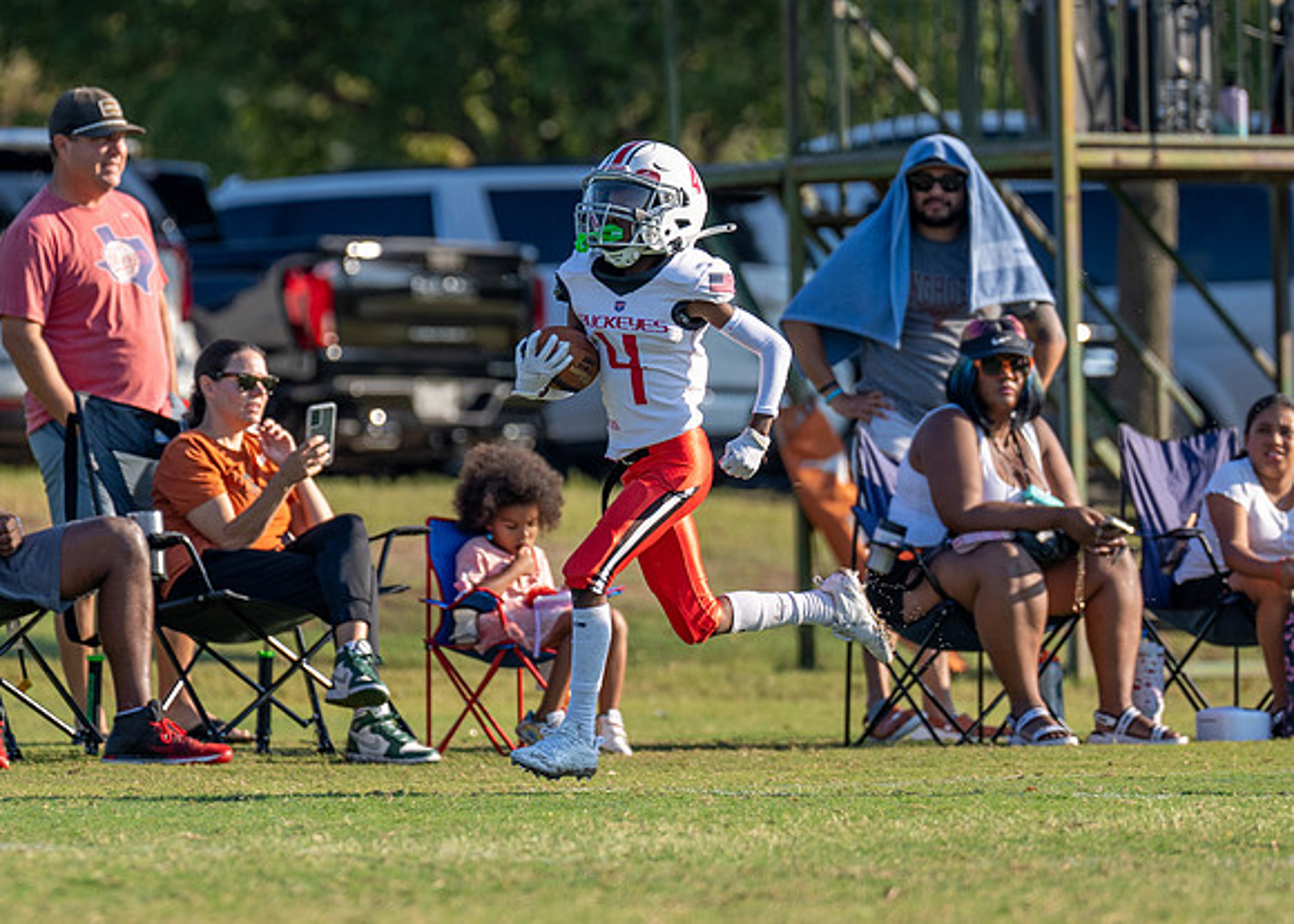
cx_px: 495
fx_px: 16378
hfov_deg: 4.5
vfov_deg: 3.2
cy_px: 401
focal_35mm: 446
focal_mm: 200
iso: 100
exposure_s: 1/1250
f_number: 2.8
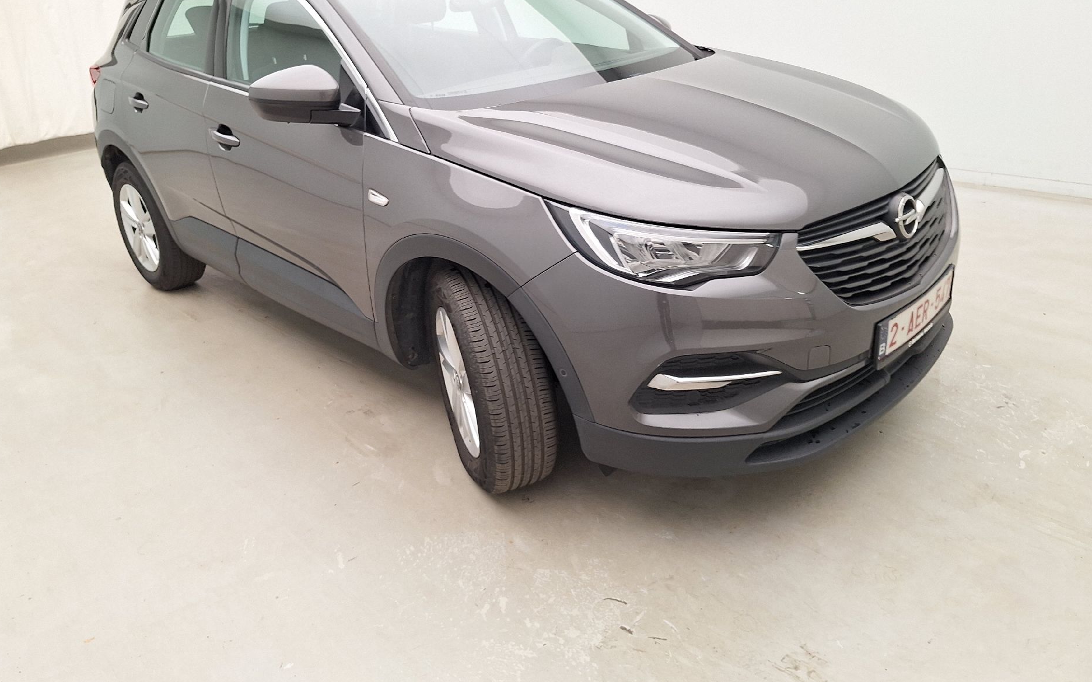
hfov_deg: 72.5
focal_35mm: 25
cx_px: 534
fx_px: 744
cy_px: 276
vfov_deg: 49.0
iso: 64
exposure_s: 1/100
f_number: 1.8
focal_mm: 5.54
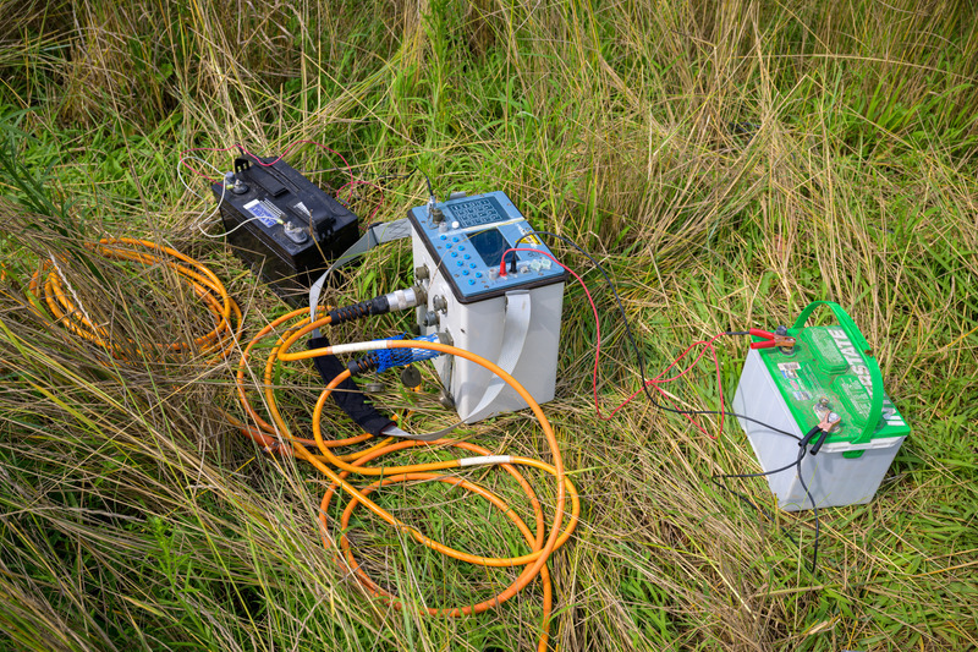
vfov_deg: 41.7
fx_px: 856
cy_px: 326
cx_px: 489
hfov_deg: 59.5
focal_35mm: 32
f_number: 7.1
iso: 80
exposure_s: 1/200
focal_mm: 31.5
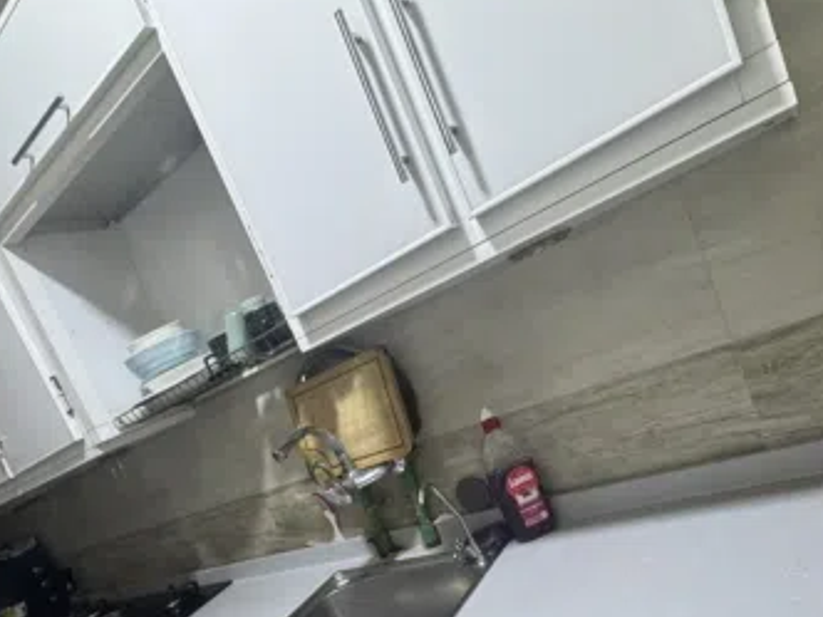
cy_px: 488
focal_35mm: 27
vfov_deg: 48.6
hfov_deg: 64.8
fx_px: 642
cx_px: 335
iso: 320
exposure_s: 1/100
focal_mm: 2.22
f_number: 2.2
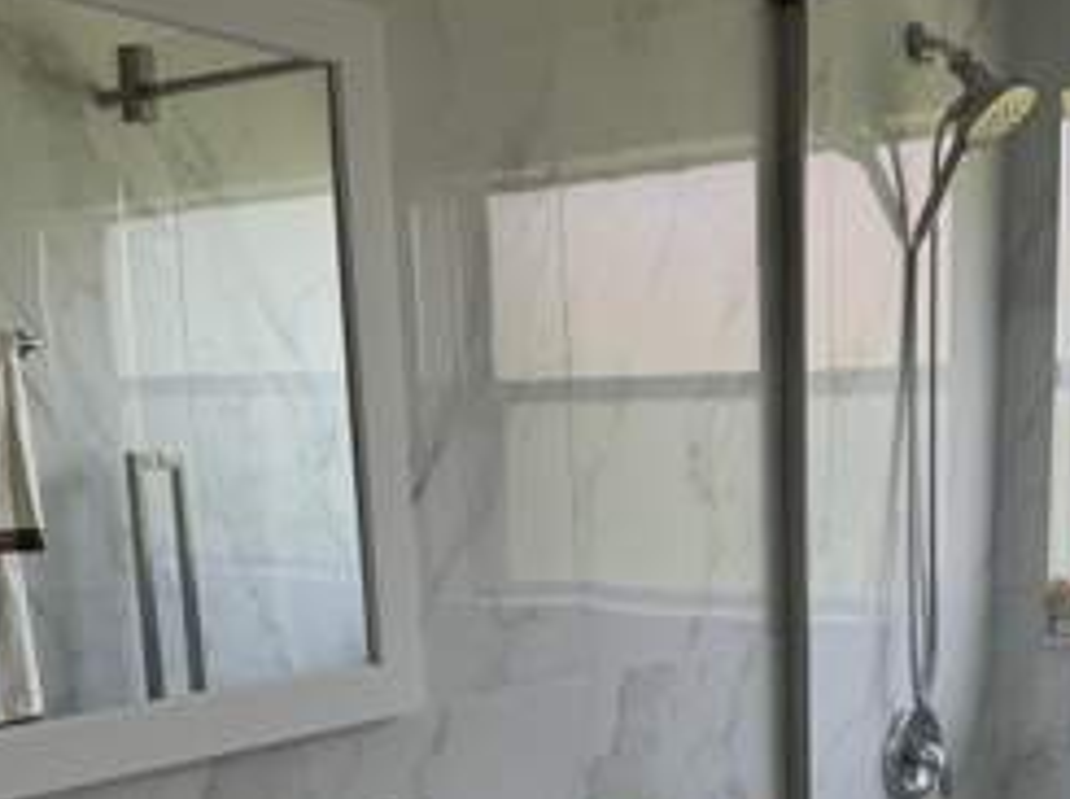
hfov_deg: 39.6
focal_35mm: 47
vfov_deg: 29.4
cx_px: 782
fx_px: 1451
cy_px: 736
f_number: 1.78
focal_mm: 6.76
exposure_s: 1/287
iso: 80
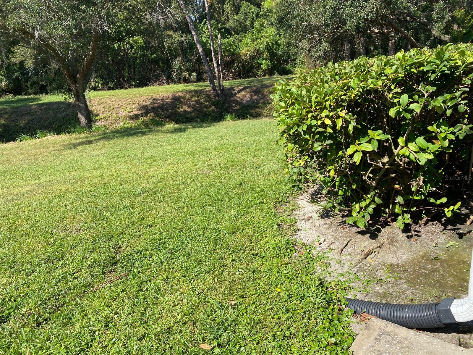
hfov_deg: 67.3
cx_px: 236
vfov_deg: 53.1
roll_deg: +5.1
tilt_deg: -16.8
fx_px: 355
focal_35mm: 26
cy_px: 178
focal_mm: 4.25
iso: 32
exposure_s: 1/1206
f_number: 1.8
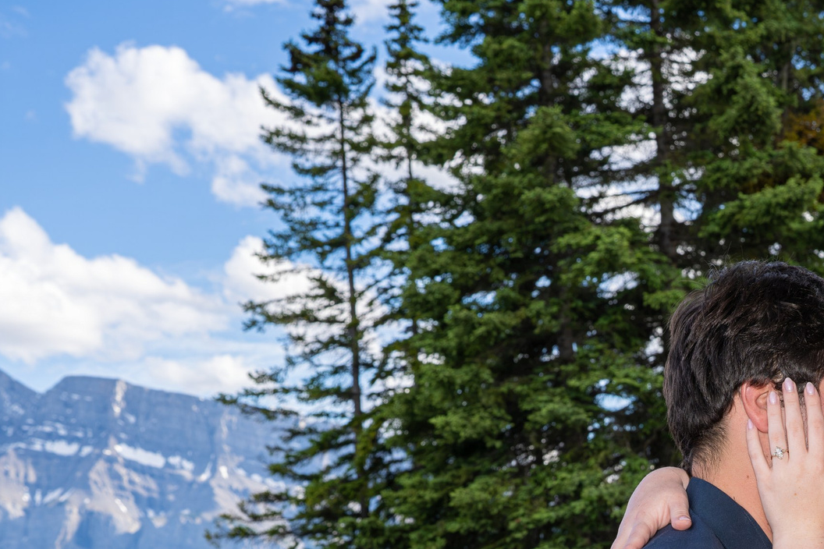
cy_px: 557
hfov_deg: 24.9
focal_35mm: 80
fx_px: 1831
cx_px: 677
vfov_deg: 16.7
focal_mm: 33
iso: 200
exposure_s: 1/320
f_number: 6.3
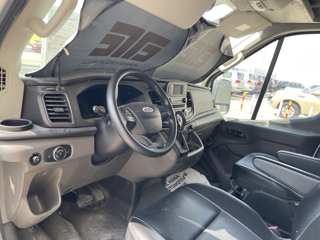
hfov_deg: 67.3
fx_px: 240
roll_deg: -7.1
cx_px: 160
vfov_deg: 53.1
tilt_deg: -13.2
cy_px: 120
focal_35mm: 26
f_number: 1.6
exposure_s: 1/281
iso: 32
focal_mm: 4.2
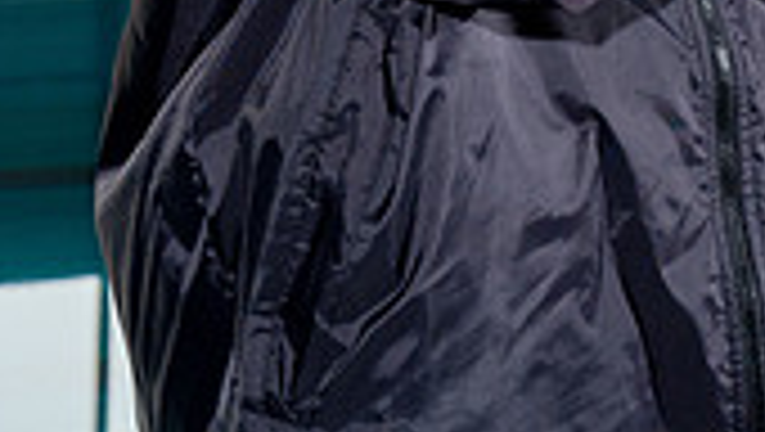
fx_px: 3655
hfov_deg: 11.9
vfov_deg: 6.5
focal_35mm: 180
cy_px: -567
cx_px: 518
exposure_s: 1/250
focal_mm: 65
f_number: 8
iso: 1000
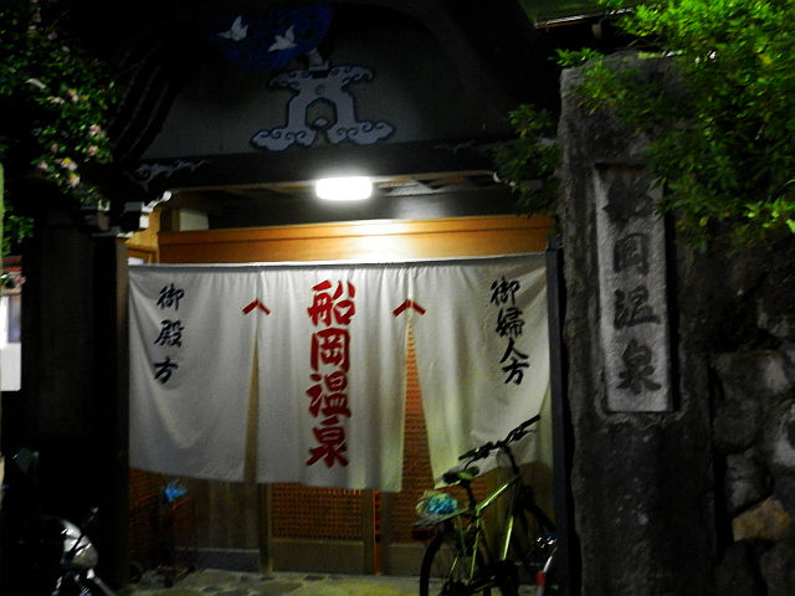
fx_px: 919
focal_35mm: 40
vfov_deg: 36.0
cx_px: 398
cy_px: 298
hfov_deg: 46.8
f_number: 3.5
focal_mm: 7.2
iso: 800
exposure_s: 1/2
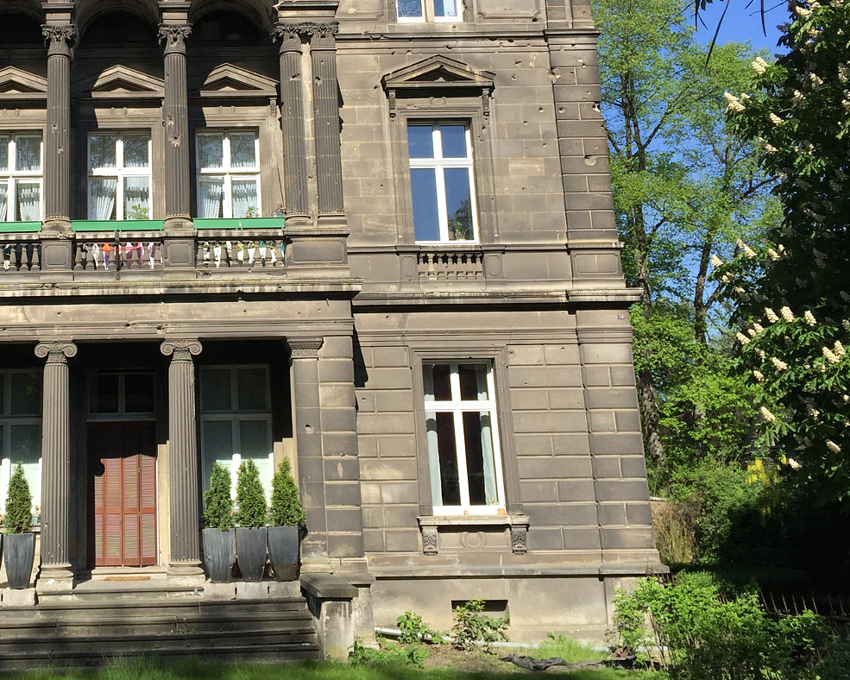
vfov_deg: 32.4
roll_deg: +0.5
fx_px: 1157
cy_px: 218
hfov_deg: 38.9
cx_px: 177
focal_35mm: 46
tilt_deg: +14.0
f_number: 2.2
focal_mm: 4.15
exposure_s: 1/1364
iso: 32
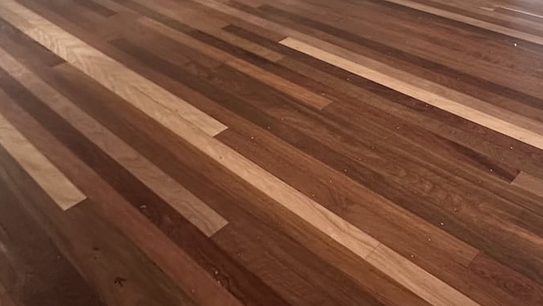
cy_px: 75
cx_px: 468
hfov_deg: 52.4
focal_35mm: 34
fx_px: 490
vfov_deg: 33.9
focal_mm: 2.2
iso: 500
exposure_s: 1/60
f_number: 2.2
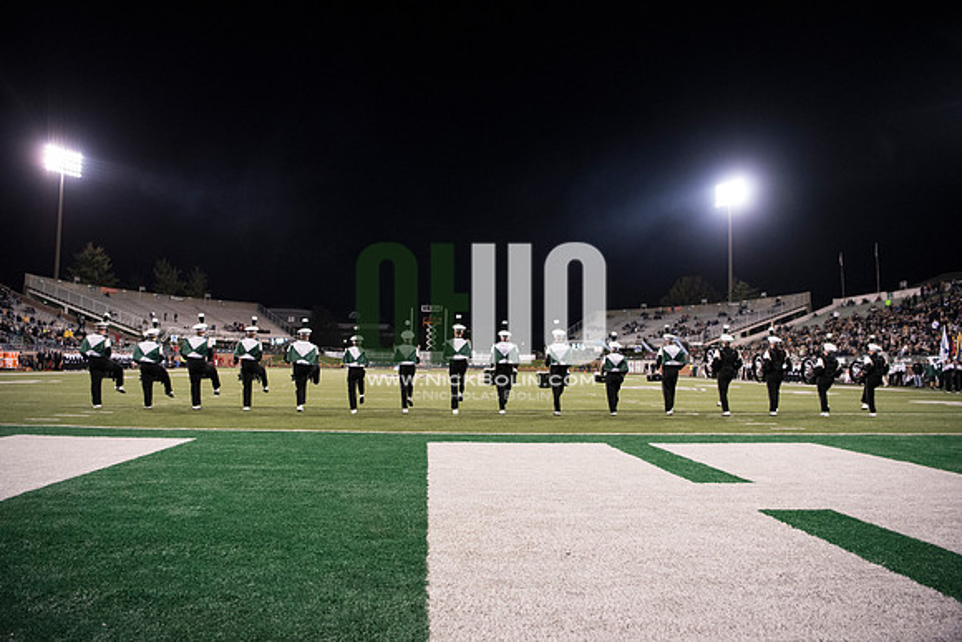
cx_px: 481
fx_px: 641
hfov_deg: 73.7
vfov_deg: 53.2
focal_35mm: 24
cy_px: 321
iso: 4000
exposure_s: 1/800
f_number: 3.2
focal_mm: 24
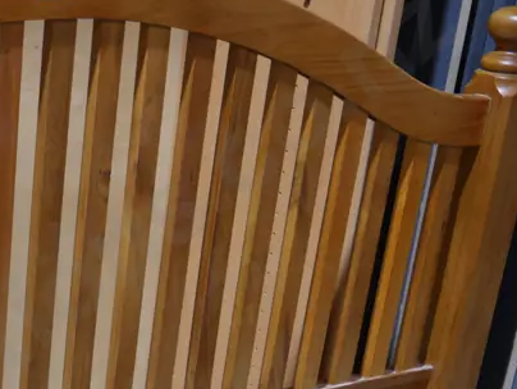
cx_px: -81
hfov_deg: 23.7
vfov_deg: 18.8
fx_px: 1136
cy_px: 405
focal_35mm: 76
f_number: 3.6
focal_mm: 15
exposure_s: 1/60
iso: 400
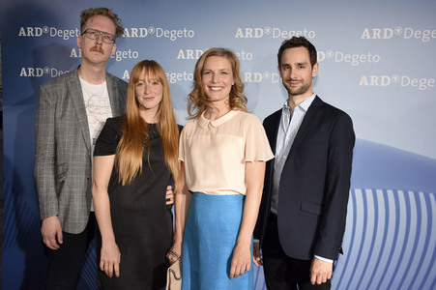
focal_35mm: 39
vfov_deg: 34.2
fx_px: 472
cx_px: 218
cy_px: 145
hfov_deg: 49.6
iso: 160
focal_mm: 26
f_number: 6.3
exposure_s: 1/100
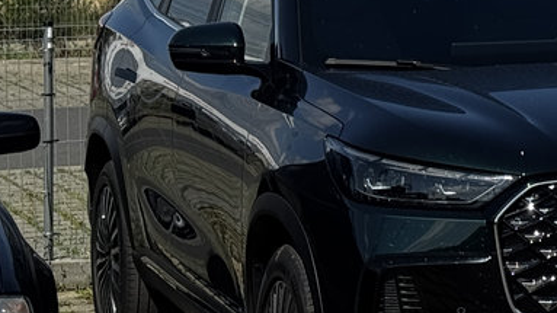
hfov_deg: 12.4
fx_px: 2421
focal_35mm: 164
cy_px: -66
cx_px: 864
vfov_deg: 7.3
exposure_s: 1/7092
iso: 80
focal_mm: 6.76
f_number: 1.78
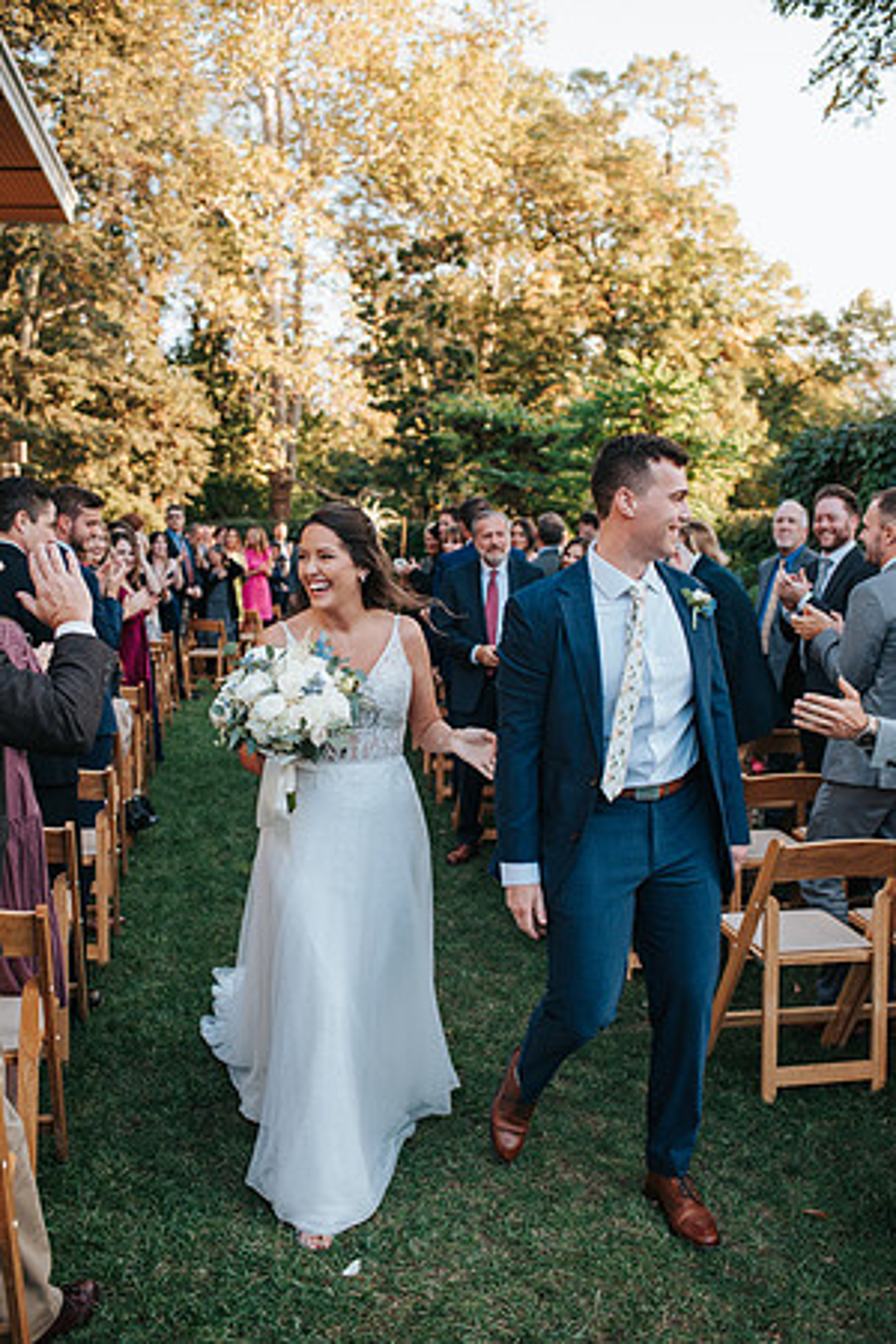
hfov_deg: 37.9
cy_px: 672
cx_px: 448
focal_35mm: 35
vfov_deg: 54.4
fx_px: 1307
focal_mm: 35
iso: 1000
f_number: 3.2
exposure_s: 1/800
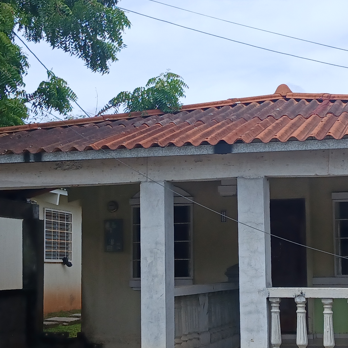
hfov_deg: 22.7
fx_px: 864
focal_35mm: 76
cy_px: 175
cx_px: 216
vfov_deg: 22.8
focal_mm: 3.98
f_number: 1.8
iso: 20
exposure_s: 1/605
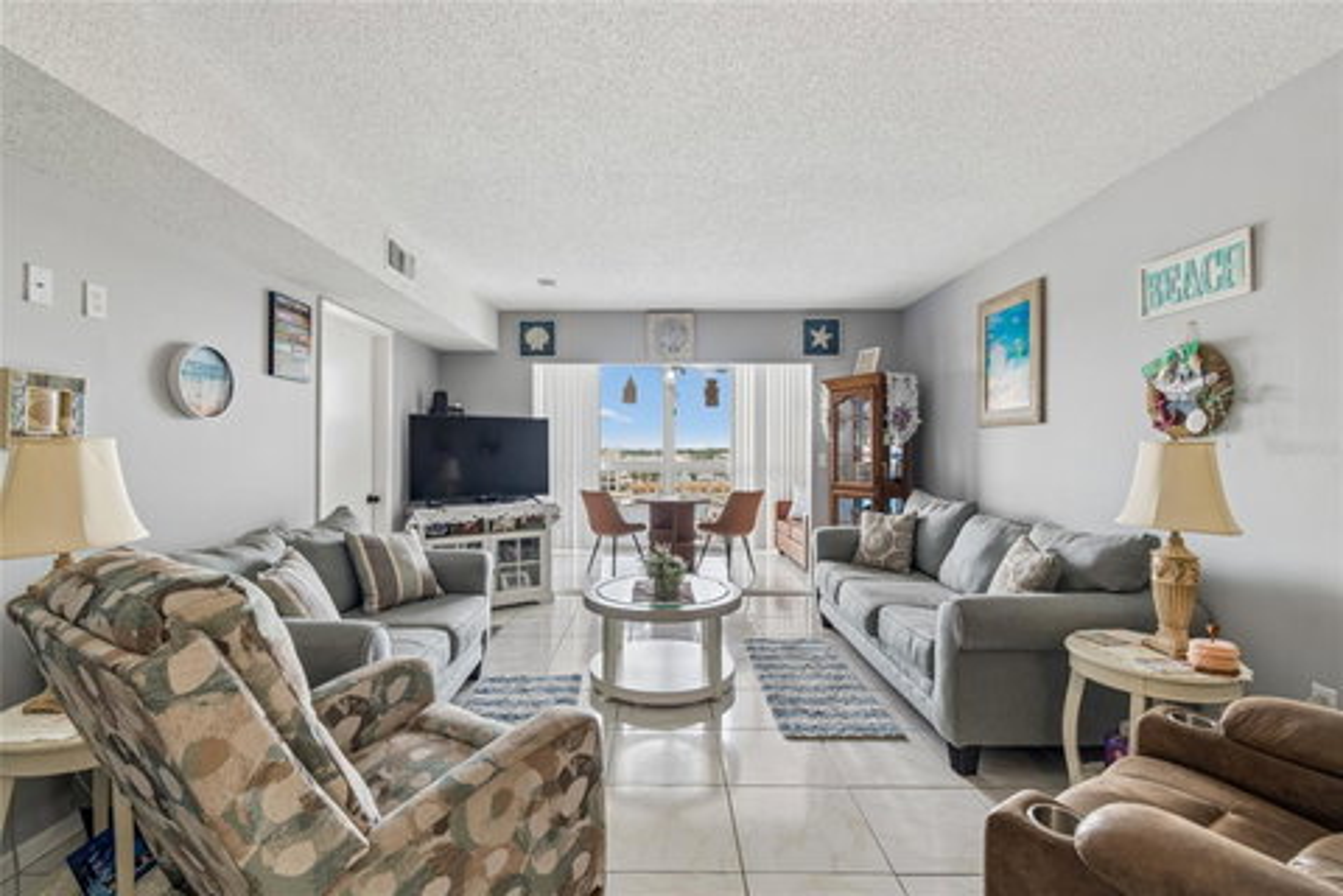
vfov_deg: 77.3
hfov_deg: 100.4
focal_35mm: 15
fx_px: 560
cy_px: 448
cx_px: 672
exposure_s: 1/6
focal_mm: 10
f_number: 7.1
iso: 100
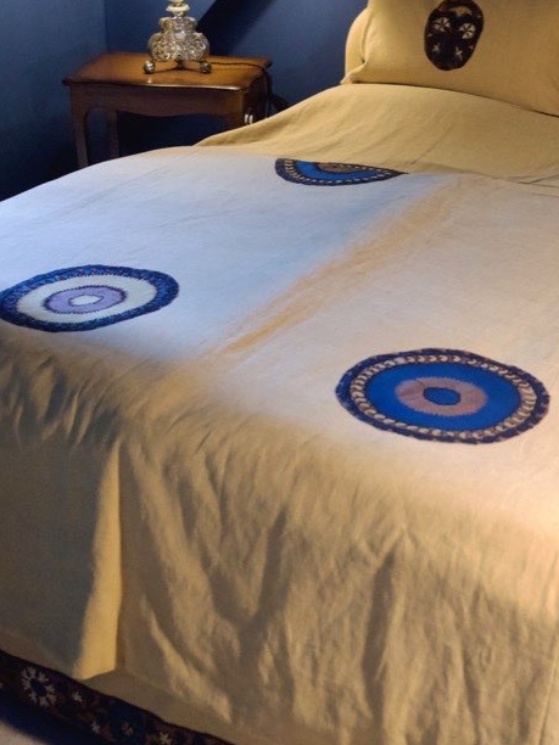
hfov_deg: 22.0
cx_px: 452
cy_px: 229
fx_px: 1421
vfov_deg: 29.1
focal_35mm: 66
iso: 5000
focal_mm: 35
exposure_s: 1/400
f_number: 2.8
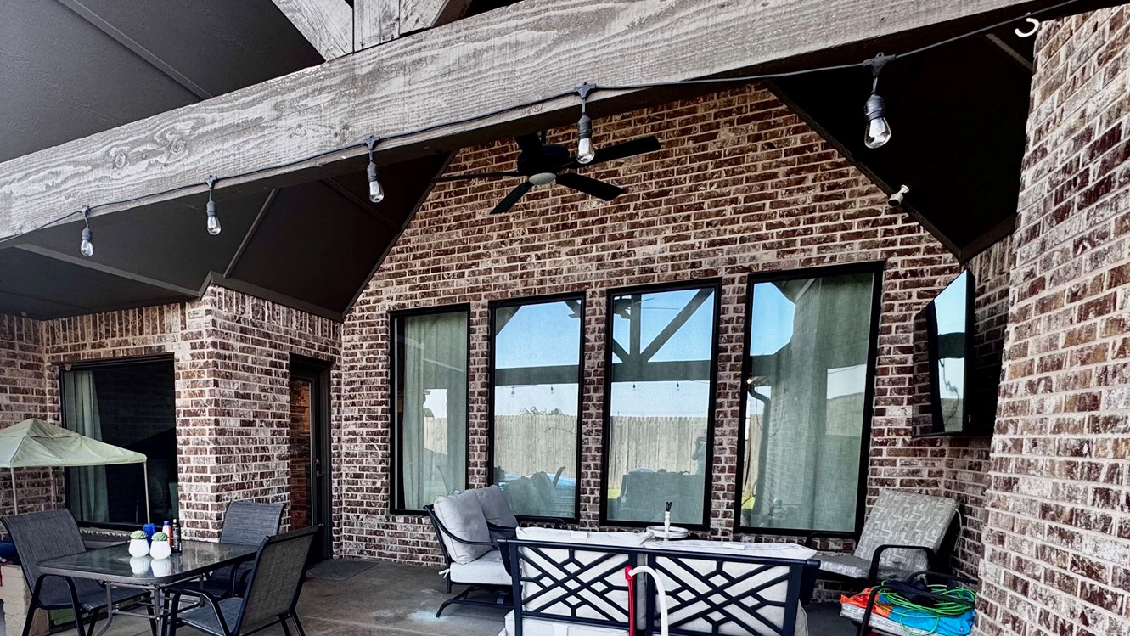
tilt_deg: -6.3
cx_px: 362
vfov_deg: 48.6
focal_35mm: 22
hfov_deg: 78.1
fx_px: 659
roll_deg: +0.1
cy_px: 509
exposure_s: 1/99
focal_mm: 2.22
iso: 64
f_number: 2.2
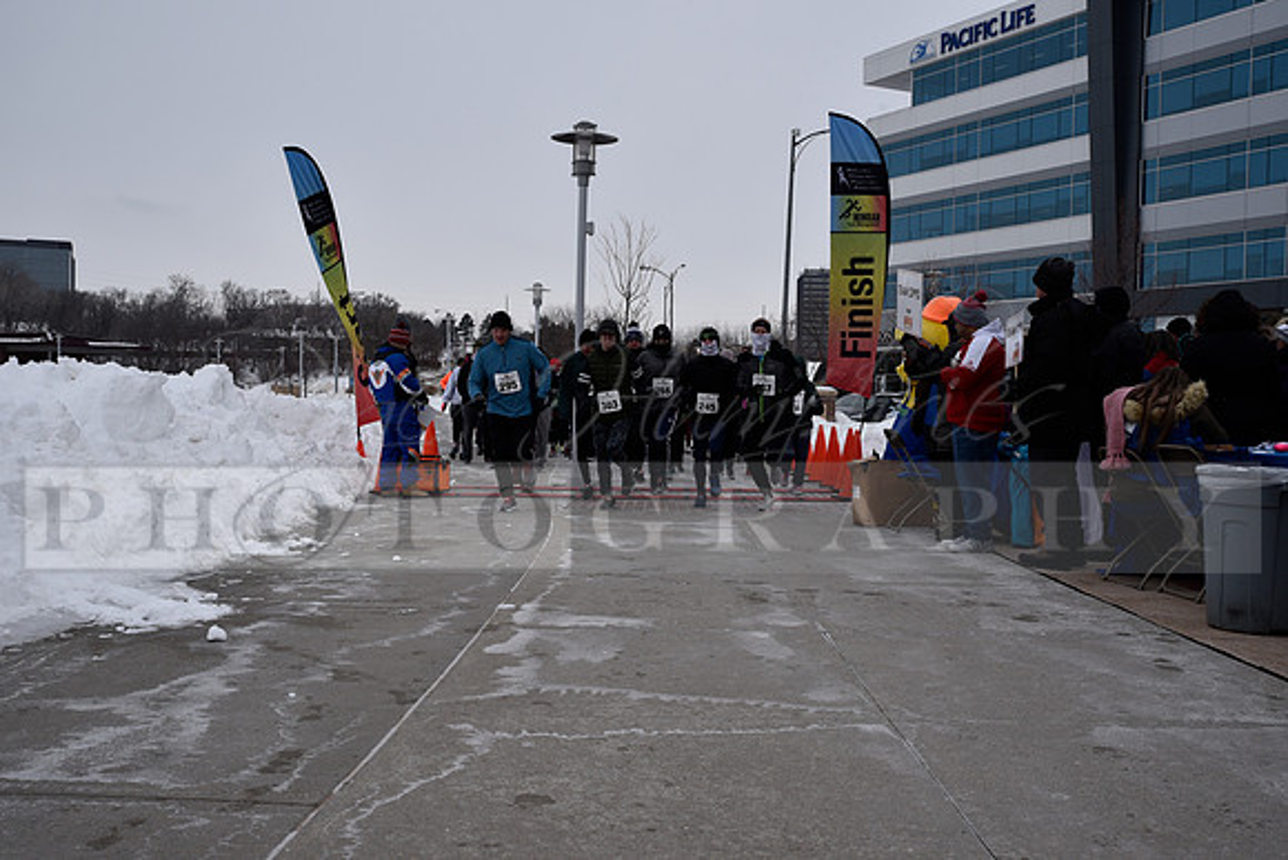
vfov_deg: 36.9
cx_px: 644
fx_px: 1288
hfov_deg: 53.1
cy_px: 430
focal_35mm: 36
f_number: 10
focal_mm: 36
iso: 400
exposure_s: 1/400
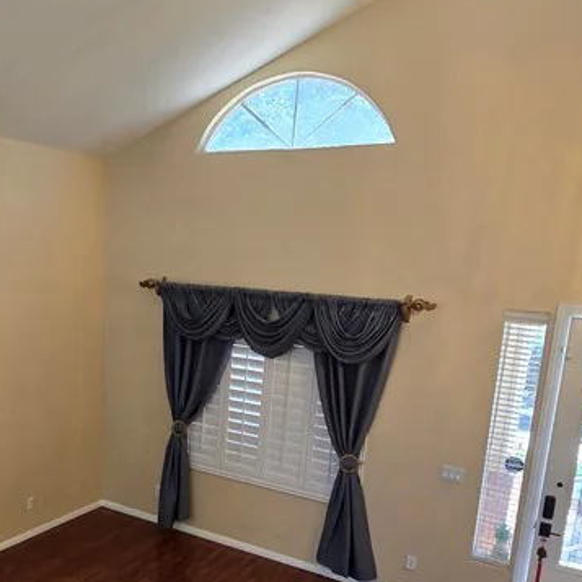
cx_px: 163
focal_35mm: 33
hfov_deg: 48.3
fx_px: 628
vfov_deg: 48.7
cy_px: 398
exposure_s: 1/60
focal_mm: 2.2
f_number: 2.2
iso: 100
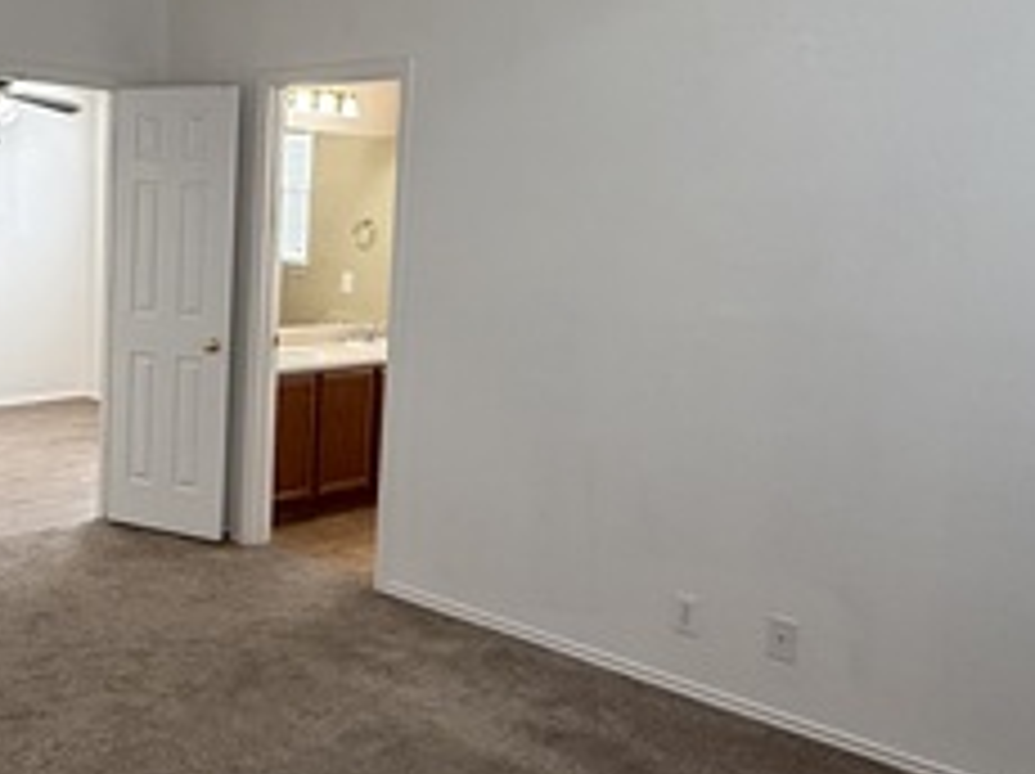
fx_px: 1165
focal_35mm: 39
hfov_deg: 45.6
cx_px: 216
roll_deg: -1.7
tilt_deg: -5.9
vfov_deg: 36.7
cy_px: 338
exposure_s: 1/120
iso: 250
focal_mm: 2.22
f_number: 2.2
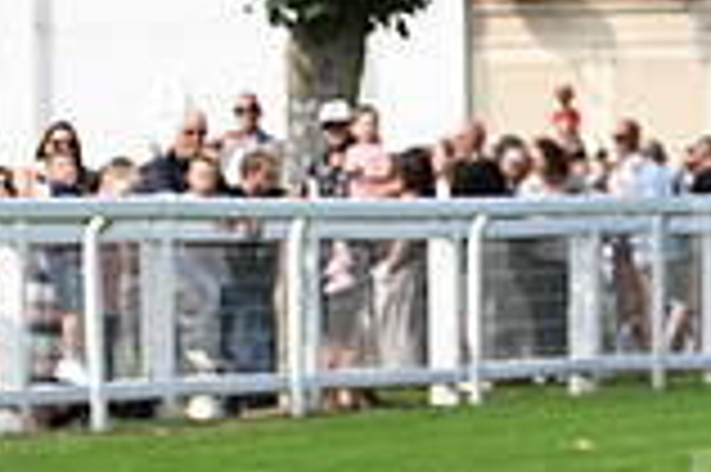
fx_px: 9431
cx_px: 1274
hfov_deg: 4.3
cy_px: 317
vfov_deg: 2.9
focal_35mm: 478
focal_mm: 130
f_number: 5.6
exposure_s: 1/1600
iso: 400
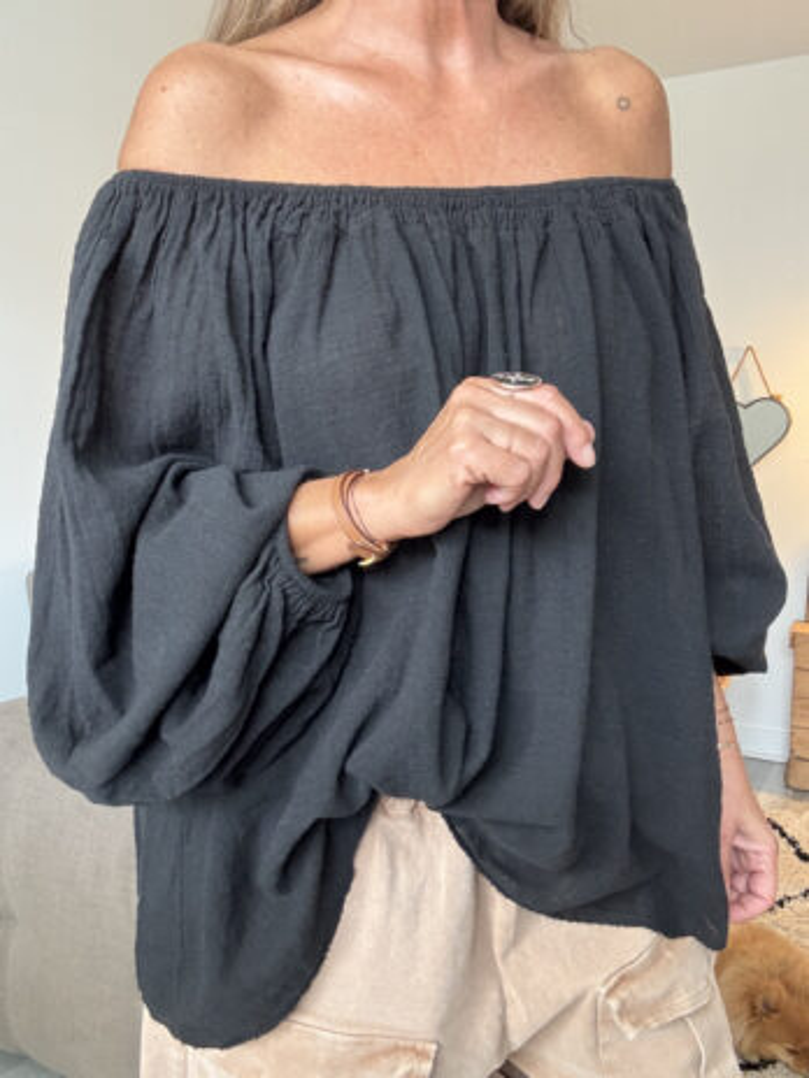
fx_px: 935
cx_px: 404
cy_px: 539
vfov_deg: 60.0
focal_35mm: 30
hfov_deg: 46.8
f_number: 1.9
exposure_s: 1/60
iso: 250
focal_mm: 2.69
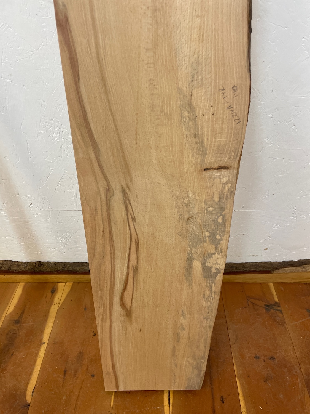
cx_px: 155
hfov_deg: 53.1
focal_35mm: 26
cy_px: 207
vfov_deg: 67.3
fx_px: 310
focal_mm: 4.2
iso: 125
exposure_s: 1/100
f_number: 1.6
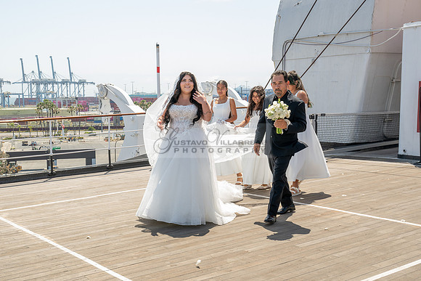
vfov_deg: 28.6
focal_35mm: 47
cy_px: 161
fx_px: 550
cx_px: 173
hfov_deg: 41.7
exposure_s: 1/200
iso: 200
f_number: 9
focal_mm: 40
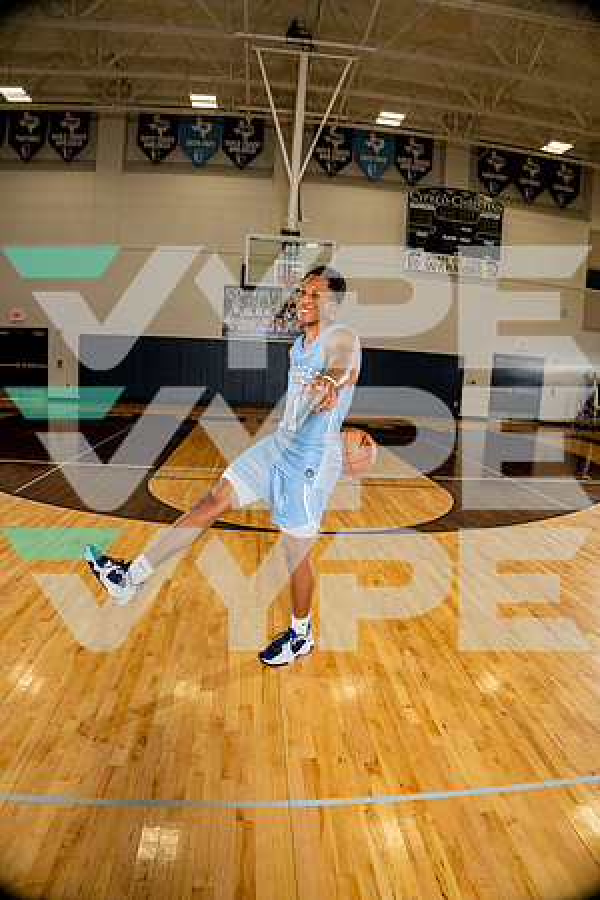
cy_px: 450
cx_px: 300
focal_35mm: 20
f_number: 5.6
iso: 400
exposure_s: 1/250
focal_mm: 20
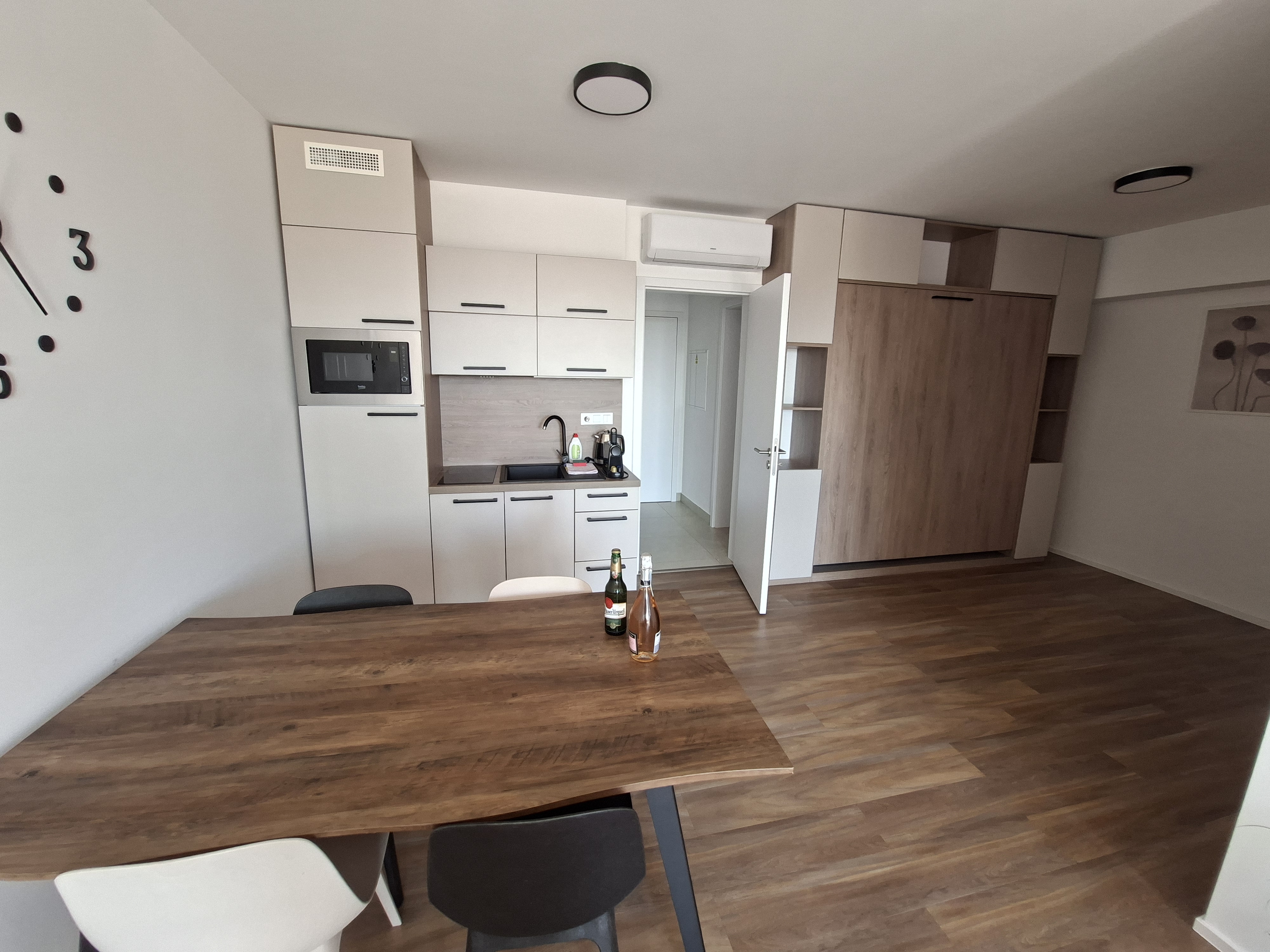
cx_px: 635
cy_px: 476
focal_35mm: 13
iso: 160
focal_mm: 1.74
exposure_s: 1/50
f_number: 2.2
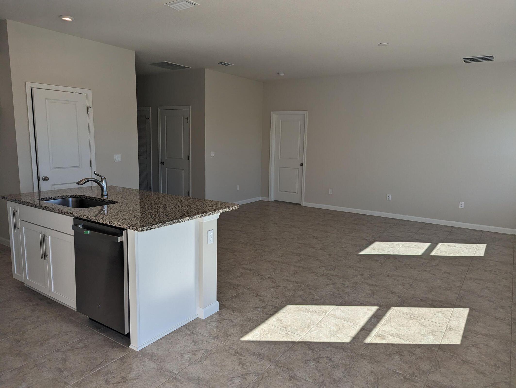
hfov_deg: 71.5
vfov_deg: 56.9
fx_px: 358
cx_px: 258
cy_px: 194
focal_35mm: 24
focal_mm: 6.81
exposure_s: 1/960
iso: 44
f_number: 1.85
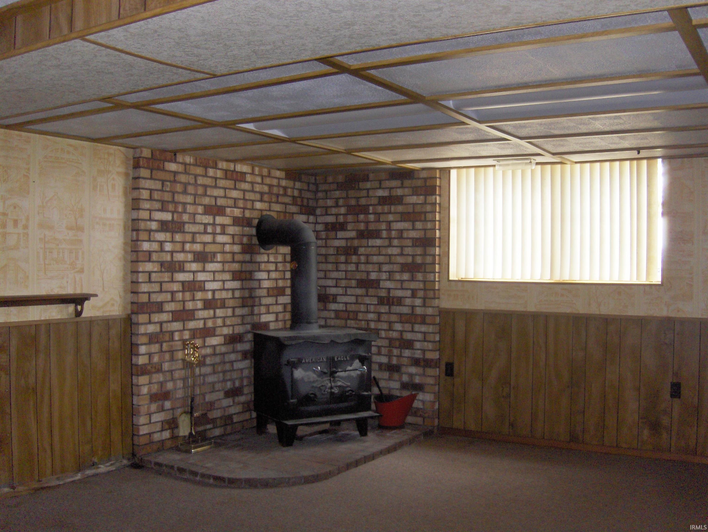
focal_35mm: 35
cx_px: 354
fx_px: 717
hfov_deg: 52.6
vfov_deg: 40.8
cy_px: 266
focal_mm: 7.5
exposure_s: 1/60
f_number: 2.8
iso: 100
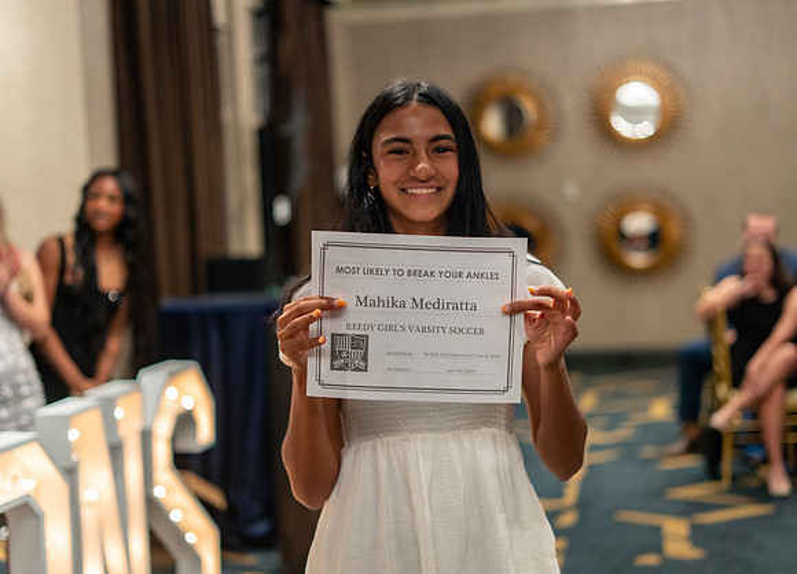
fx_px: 1209
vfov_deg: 26.7
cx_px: 398
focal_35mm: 53
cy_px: 287
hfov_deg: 36.5
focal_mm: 50
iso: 1000
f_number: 1.8
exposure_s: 1/250
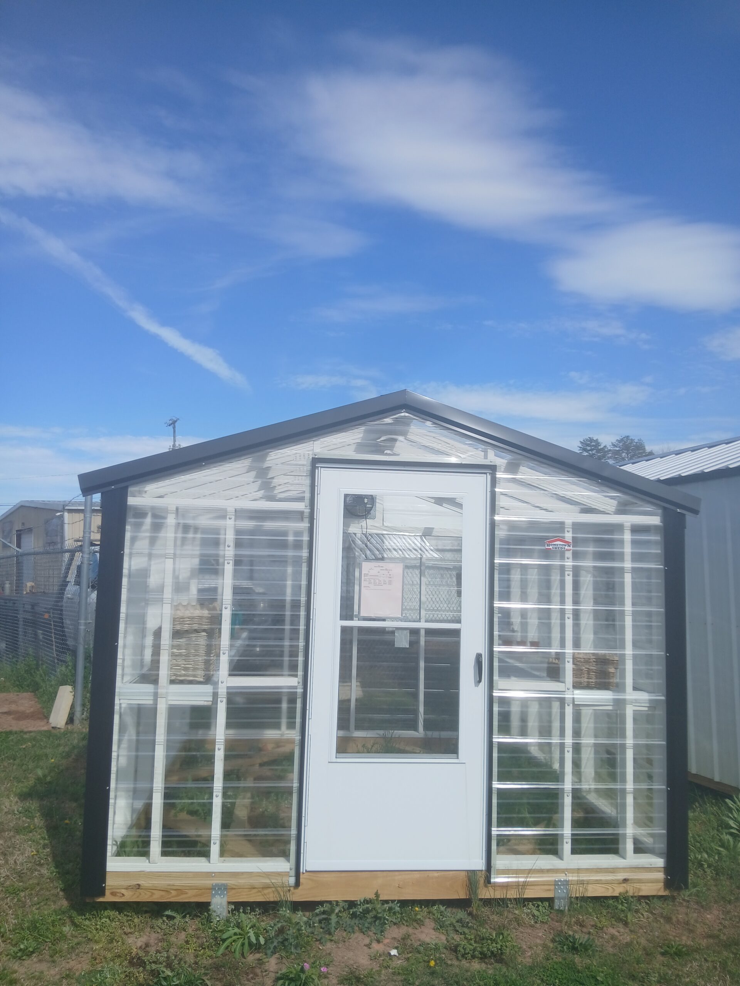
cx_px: 370
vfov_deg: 67.3
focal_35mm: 26
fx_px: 741
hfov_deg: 53.1
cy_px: 493
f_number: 1.8
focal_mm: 3.98
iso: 20
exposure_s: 1/617
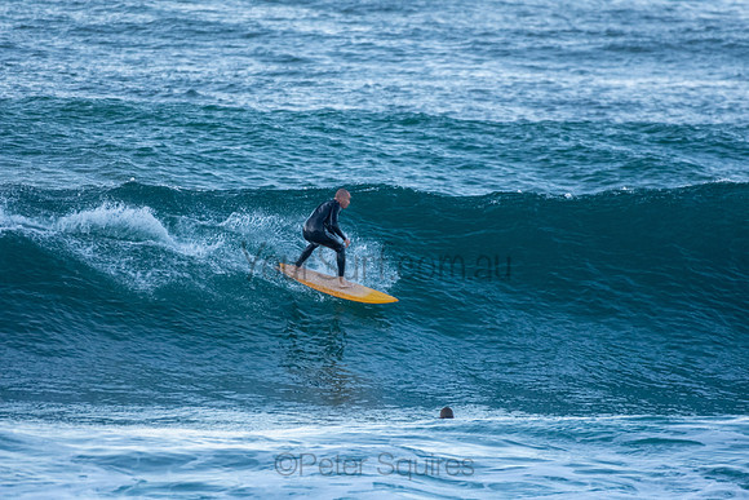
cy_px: 250
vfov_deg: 1.8
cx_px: 374
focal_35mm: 750
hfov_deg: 2.7
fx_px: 15607
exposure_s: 1/1600
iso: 1800
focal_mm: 500
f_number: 5.6
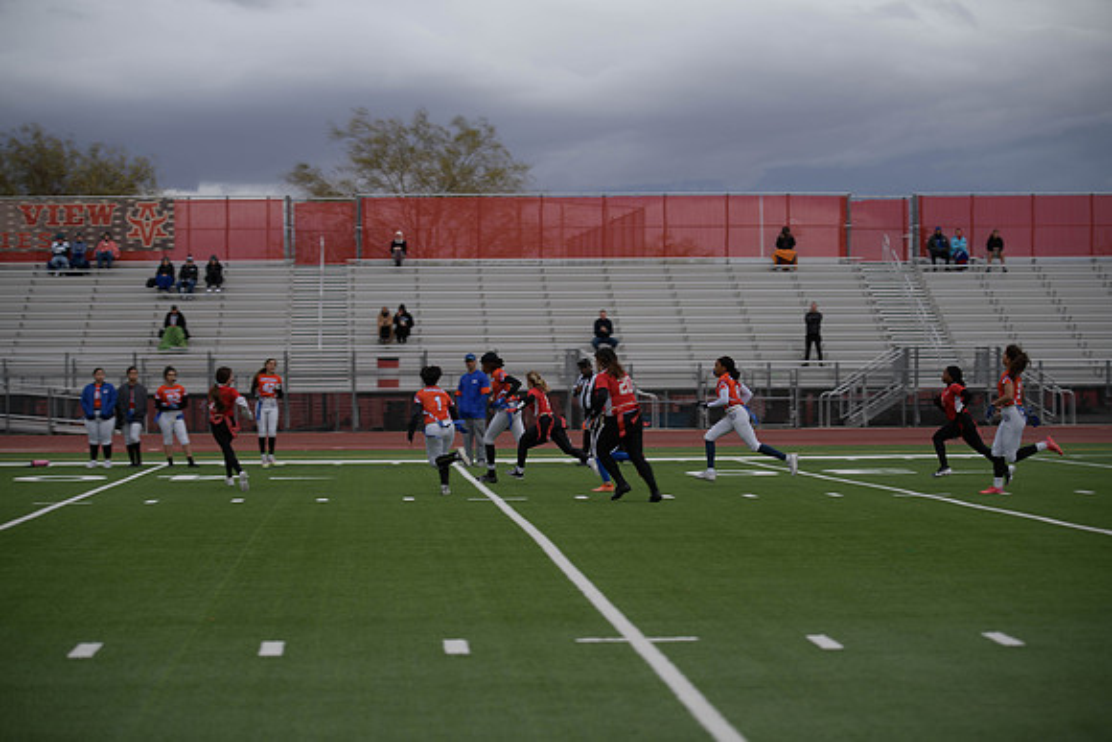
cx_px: 556
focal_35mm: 95
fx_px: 2935
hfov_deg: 21.5
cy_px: 371
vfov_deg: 14.4
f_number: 2.8
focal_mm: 95
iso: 64
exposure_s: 1/200
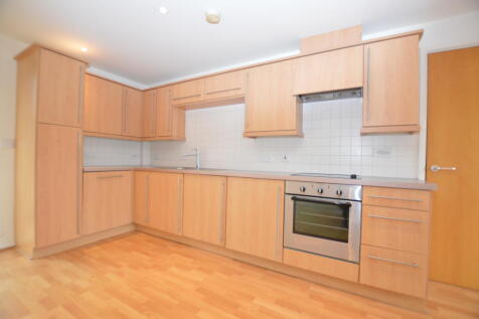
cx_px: 240
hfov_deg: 100.4
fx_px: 200
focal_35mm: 15
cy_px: 160
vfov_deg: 77.3
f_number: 3.5
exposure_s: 1/60
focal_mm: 10
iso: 500
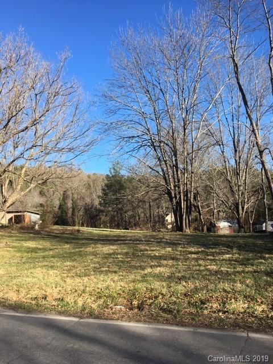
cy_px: 182
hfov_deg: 48.2
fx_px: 305
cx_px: 136
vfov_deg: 61.7
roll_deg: +2.8
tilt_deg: +7.3
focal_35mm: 29
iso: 25
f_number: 2.2
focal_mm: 4.15
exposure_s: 1/746
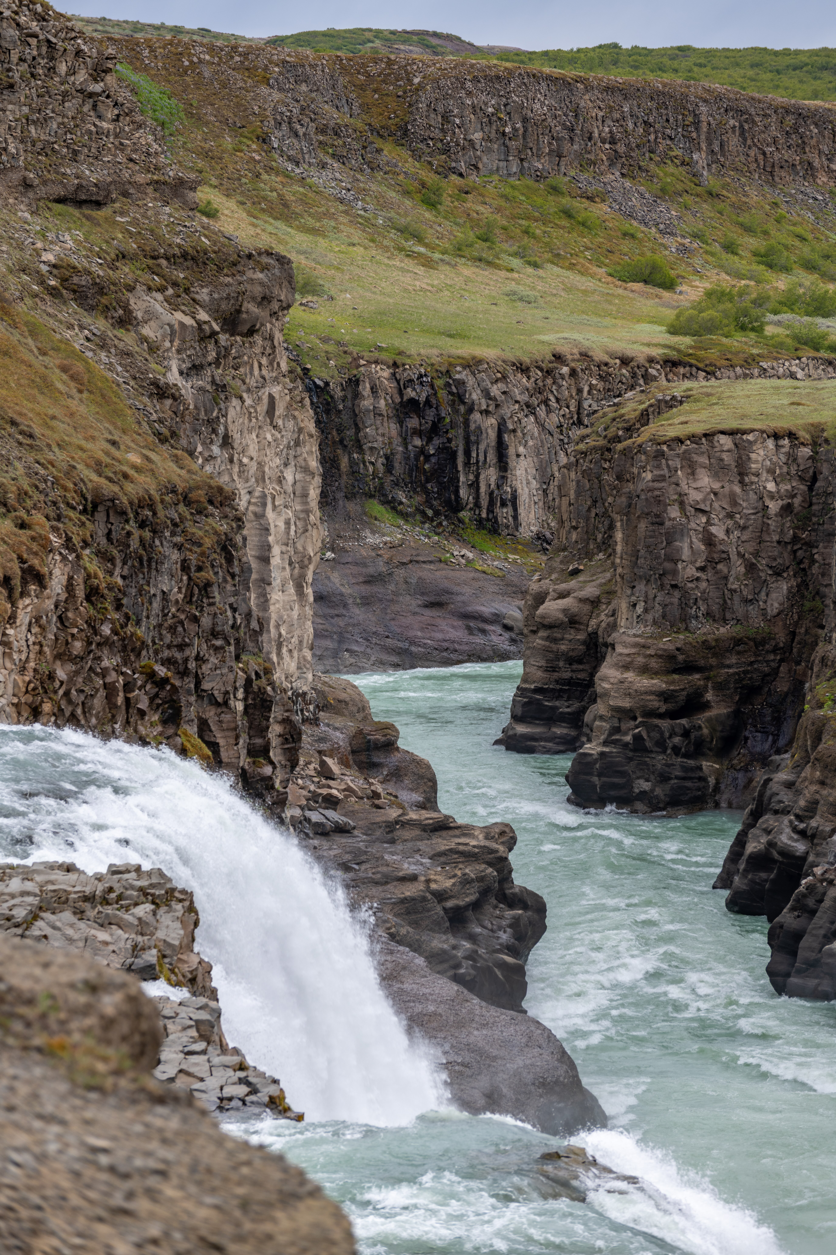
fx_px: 4702
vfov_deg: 15.2
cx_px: 418
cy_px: 628
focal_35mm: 135
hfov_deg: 10.2
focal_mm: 135
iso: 64
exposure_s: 1/200
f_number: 6.3
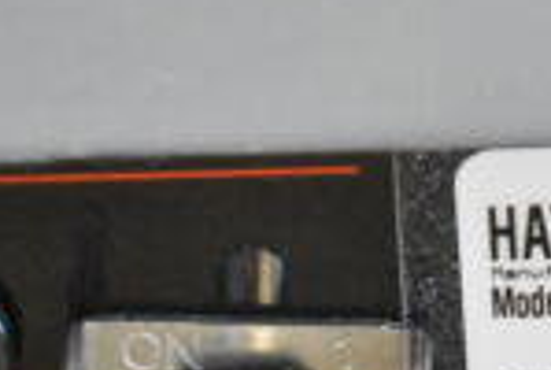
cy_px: 316
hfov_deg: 6.0
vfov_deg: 4.1
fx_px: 5169
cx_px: 976
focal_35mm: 337
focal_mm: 55
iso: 14400
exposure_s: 1/100
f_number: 5.6
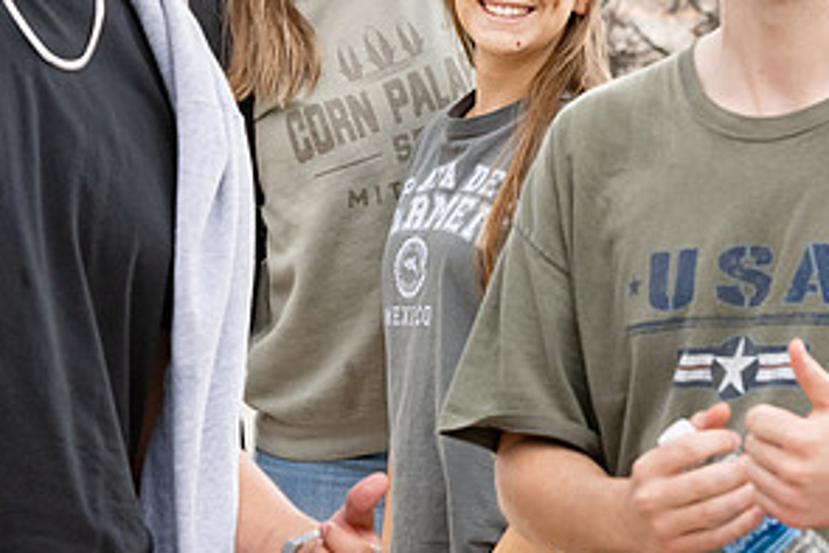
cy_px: 77
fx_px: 5713
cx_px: 407
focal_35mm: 248
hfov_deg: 8.3
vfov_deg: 5.5
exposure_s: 1/500
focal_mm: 92
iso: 800
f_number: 8
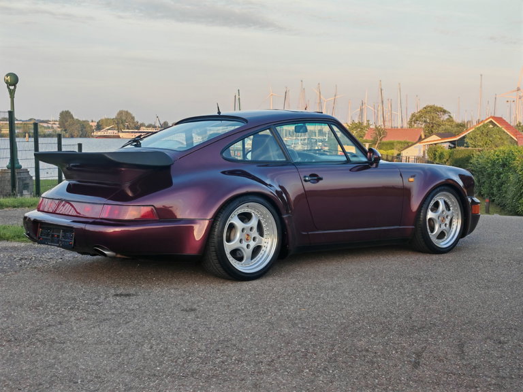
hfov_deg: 36.8
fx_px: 786
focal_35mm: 52
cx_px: 262
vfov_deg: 28.0
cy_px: 196
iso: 50
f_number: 1.6
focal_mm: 5.4
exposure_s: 1/240
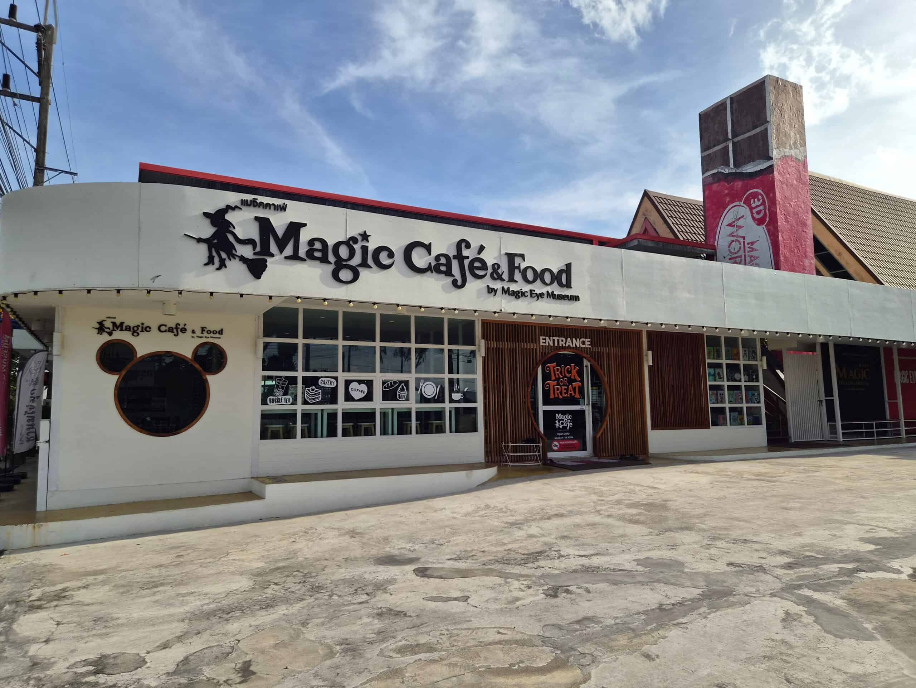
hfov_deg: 73.9
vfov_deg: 58.9
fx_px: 609
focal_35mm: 23
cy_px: 344
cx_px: 458
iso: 80
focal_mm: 5.4
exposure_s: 1/3992
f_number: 1.8
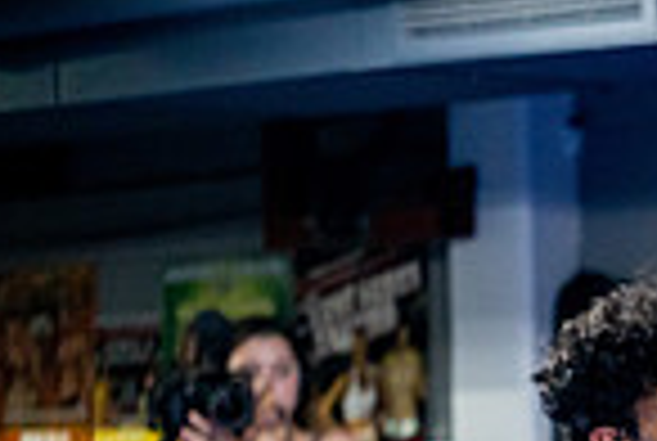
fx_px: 3621
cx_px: 1206
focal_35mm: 198
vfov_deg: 6.8
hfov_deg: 9.8
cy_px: 785
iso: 4000
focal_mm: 50
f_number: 2
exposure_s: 1/800
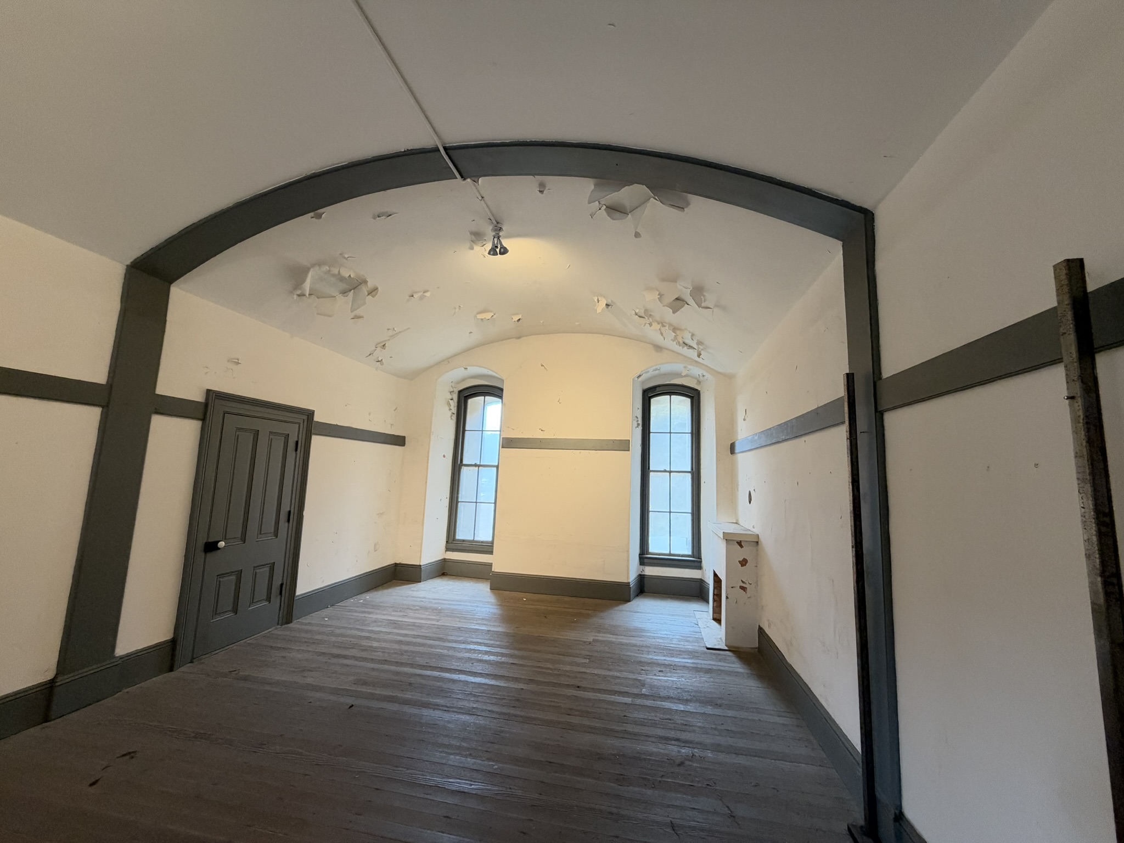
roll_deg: -1.8
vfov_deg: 85.7
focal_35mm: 14
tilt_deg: +7.1
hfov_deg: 102.1
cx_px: 562
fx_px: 455
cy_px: 422
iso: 320
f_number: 2.2
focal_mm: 2.22
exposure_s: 1/60
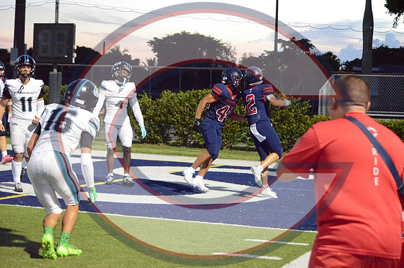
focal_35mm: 82
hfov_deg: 24.7
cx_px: 202
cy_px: 134
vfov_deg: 16.5
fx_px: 924
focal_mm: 55
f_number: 4.5
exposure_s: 1/400
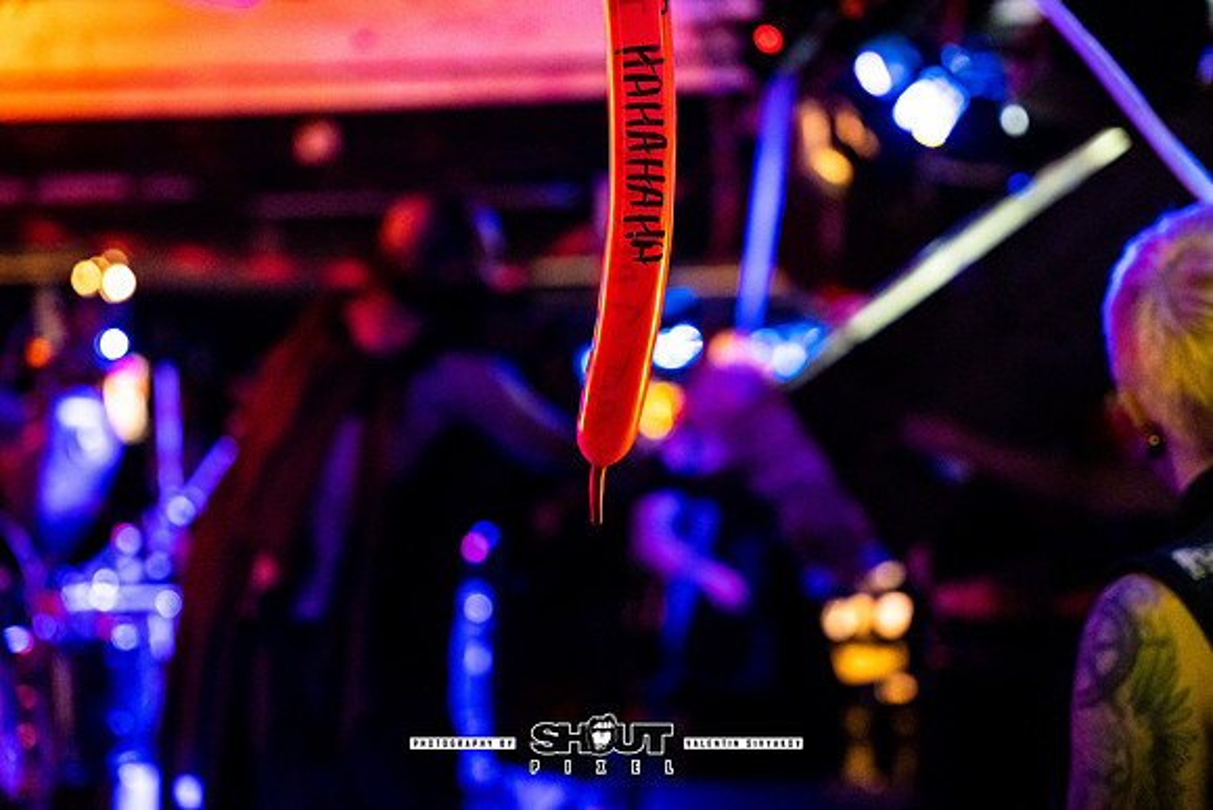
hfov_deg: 28.8
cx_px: 606
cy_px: 405
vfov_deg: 19.5
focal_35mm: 70
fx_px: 2359
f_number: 2.8
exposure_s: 1/200
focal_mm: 70
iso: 3200
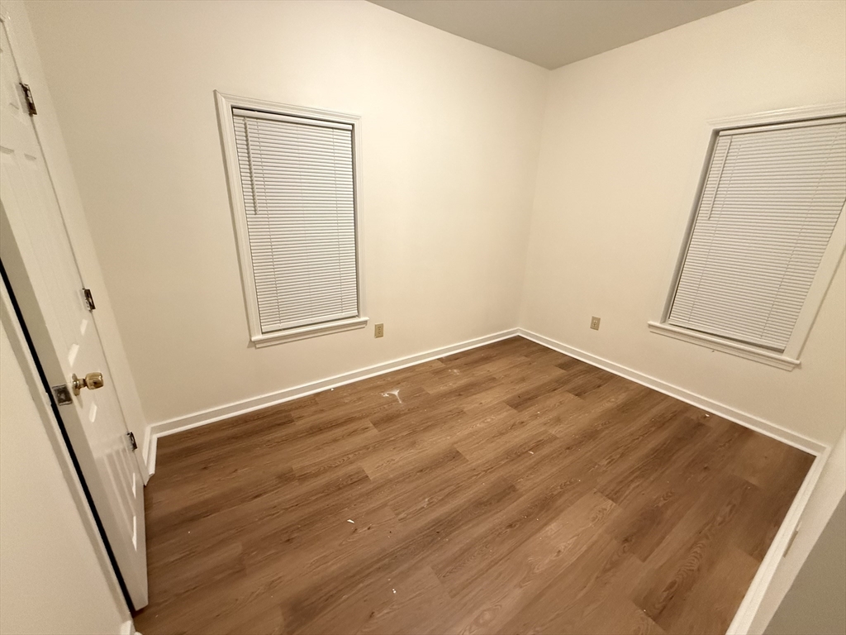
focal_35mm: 14
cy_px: 318
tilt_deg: -18.4
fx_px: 342
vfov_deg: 85.7
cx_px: 423
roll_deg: -1.6
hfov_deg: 102.1
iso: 640
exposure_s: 1/60
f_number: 2.2
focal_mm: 2.22
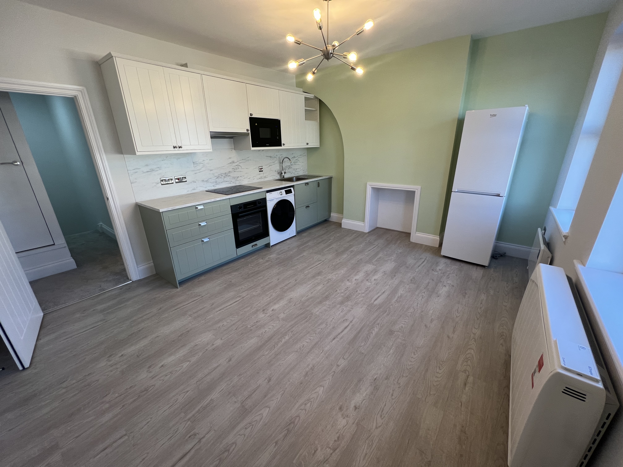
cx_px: 312
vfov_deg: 89.9
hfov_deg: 106.2
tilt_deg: -20.6
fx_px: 234
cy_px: 234
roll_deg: +1.4
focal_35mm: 13
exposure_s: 1/100
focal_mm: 1.57
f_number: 1.8
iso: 64
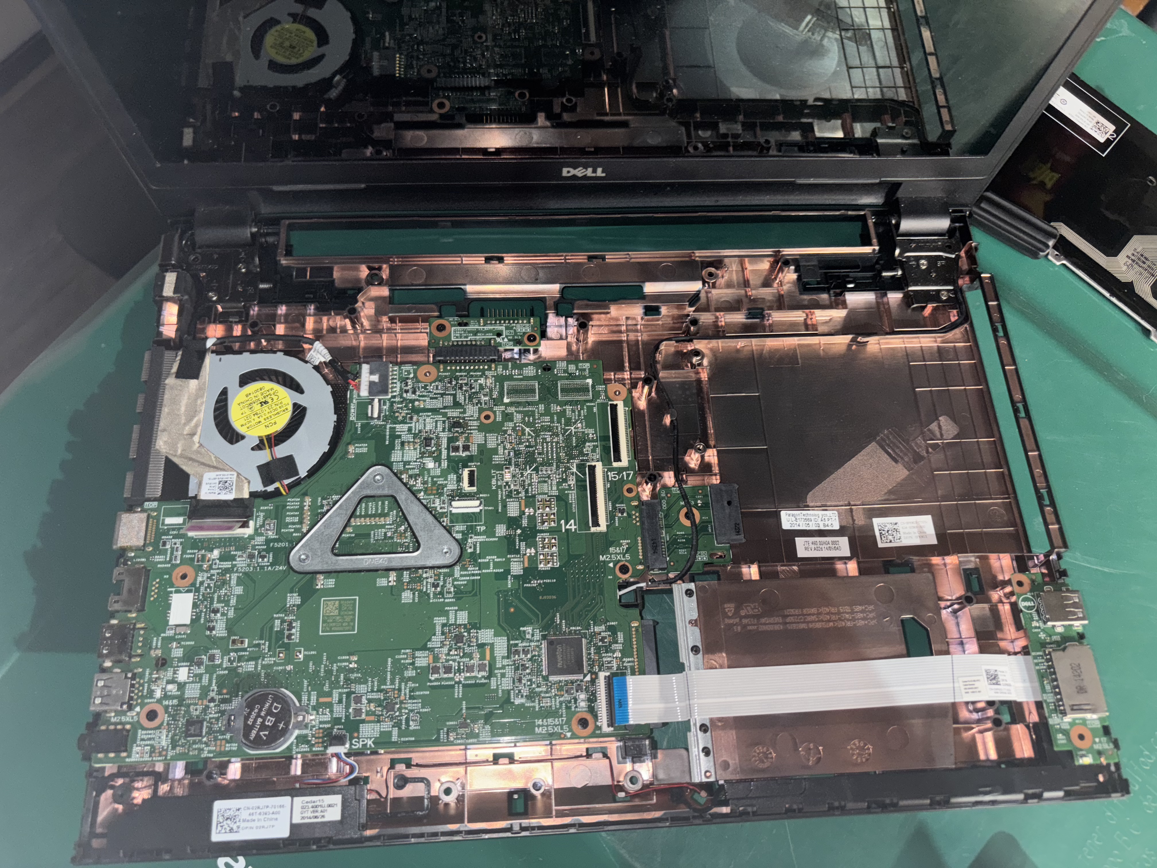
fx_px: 869
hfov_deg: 67.3
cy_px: 434
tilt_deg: -75.1
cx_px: 578
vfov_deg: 53.1
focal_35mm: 26
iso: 100
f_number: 1.6
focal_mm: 5.96
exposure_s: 1/15
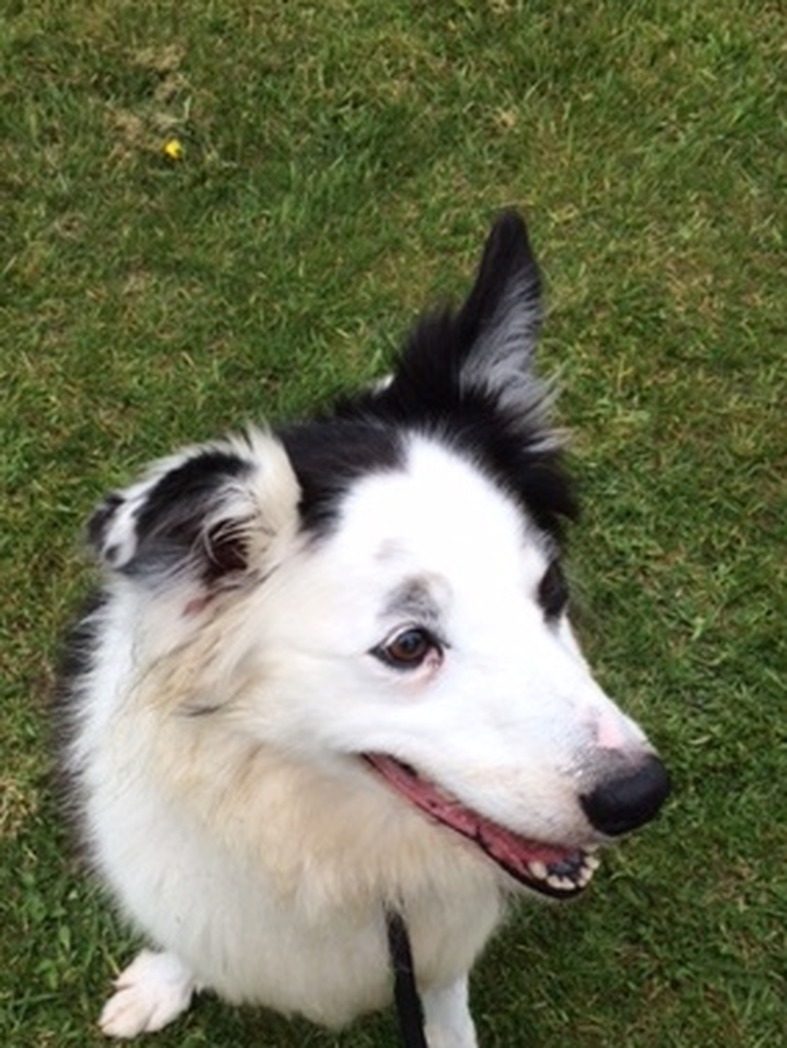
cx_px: 263
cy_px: 701
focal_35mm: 46
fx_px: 1393
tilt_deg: -61.5
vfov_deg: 40.7
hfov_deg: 31.3
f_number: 2.2
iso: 32
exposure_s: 1/820
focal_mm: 4.15
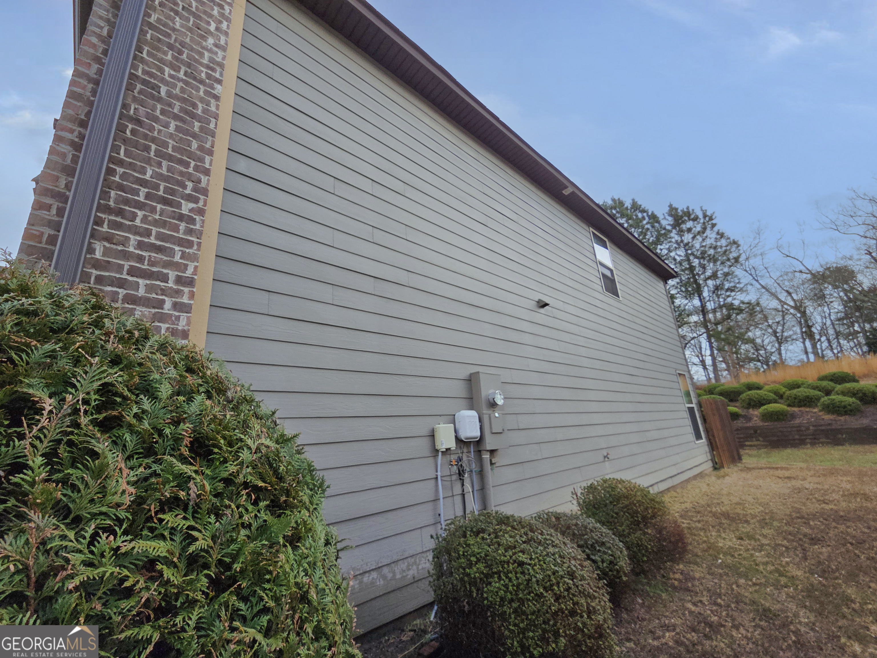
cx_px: 438
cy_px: 329
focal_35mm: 13
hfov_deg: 106.2
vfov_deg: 89.9
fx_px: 329
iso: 125
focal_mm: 2.2
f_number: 2.2
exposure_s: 1/2000
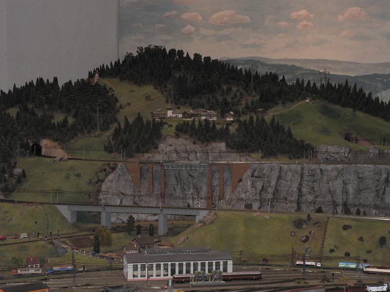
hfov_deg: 25.7
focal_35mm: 76
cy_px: 146
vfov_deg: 19.4
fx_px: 856
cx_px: 195
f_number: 3.2
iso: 400
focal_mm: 12.6
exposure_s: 1/60
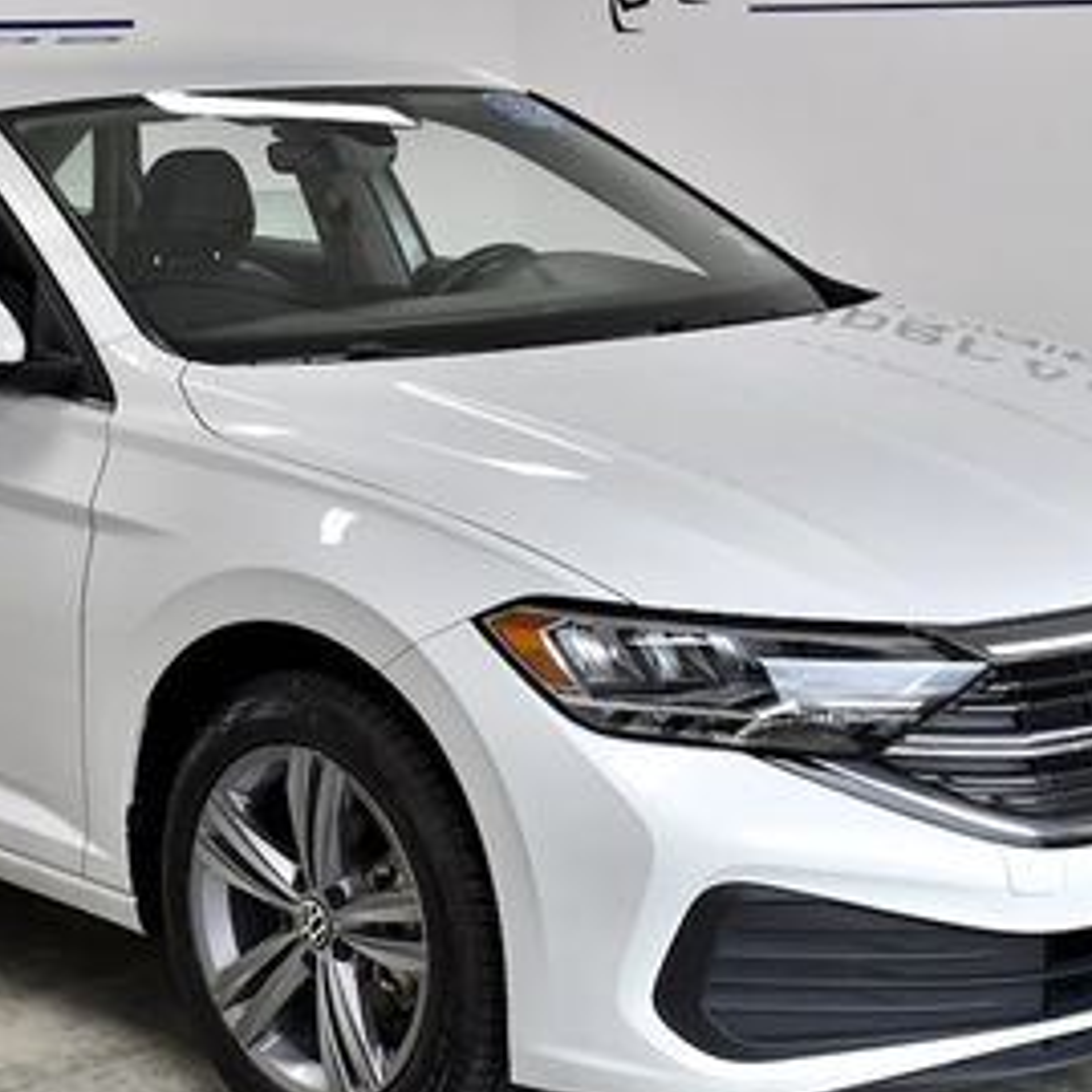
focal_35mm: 81
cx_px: 418
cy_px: 497
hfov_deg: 21.4
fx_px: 2891
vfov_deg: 21.4
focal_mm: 27
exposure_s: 1/640
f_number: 5.6
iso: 1250
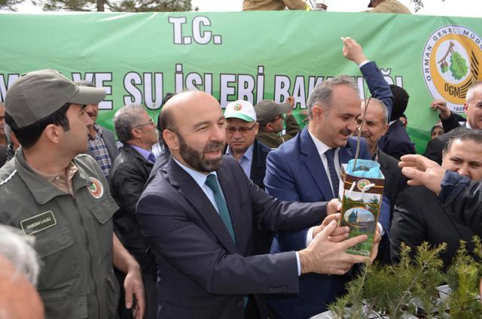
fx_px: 361
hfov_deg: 67.5
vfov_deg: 47.7
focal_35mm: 27
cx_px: 241
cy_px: 160
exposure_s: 1/200
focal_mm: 18
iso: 100
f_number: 5.6
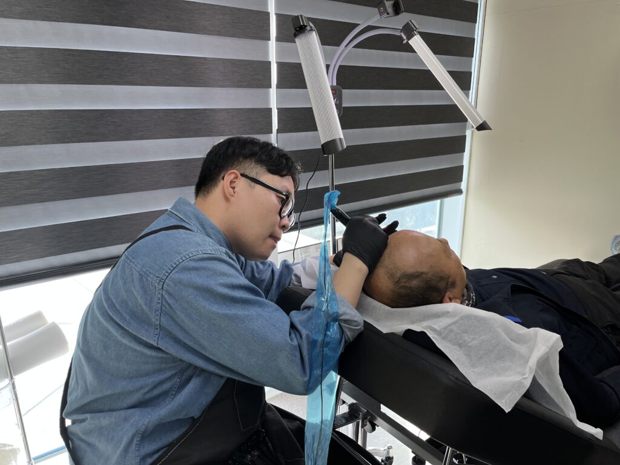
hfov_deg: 67.3
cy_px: 232
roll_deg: -1.1
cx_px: 310
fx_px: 466
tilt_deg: -15.7
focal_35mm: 26
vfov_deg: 53.1
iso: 64
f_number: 1.6
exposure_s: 1/120
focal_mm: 5.1
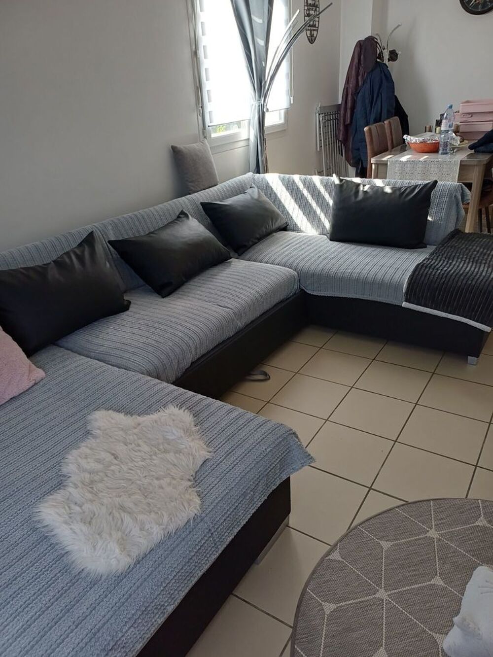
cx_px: 246
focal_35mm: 25
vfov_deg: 69.4
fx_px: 475
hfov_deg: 54.9
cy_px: 328
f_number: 1.8
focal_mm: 4.65
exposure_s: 1/50
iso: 64
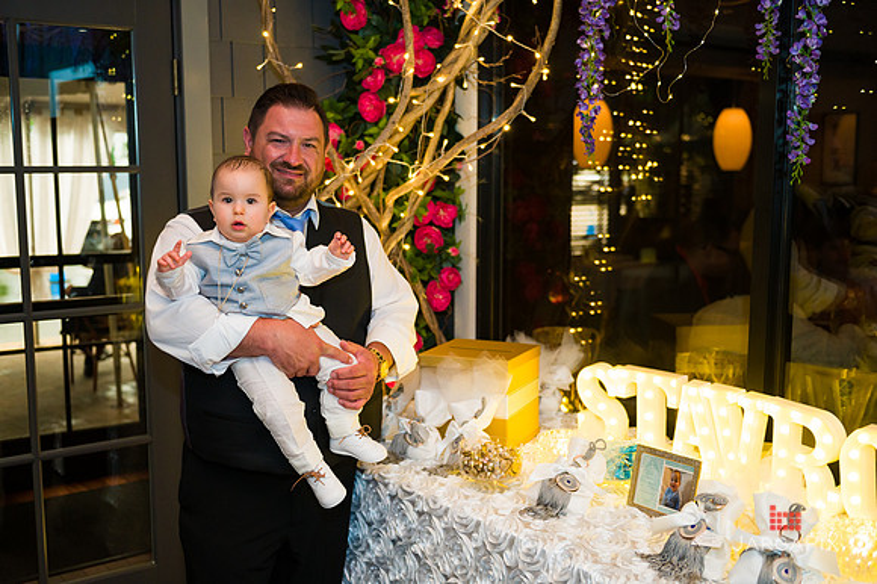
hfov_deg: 48.5
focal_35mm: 40
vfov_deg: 33.4
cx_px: 438
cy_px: 292
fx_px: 974
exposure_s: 1/125
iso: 1600
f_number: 3.2
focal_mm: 40
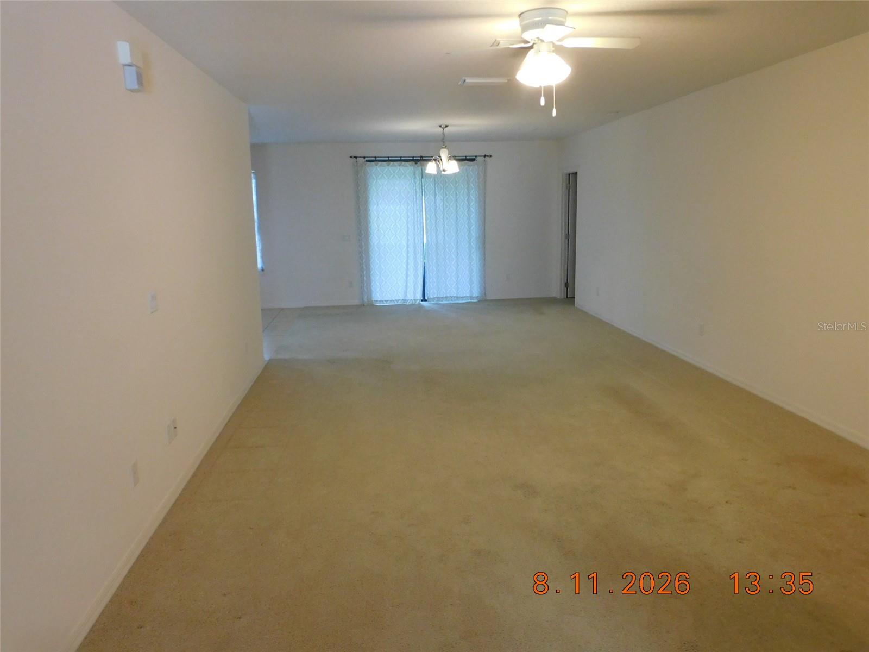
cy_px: 326
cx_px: 434
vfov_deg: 56.8
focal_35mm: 24
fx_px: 602
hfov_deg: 71.6
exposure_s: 1/30
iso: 320
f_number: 3.3
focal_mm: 4.3
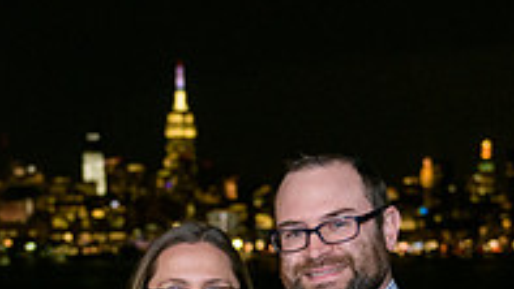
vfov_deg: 10.6
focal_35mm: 111
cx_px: 162
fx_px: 1513
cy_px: 428
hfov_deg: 19.2
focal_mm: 36
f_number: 3.2
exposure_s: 1/125
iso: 1600
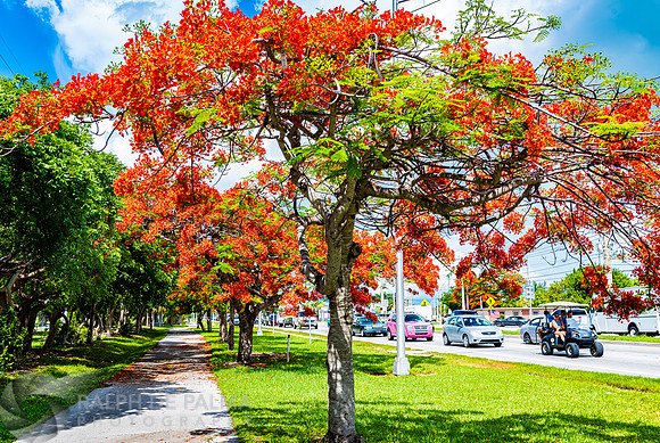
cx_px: 298
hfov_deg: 50.2
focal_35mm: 38
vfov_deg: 34.9
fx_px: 703
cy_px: 202
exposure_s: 1/100
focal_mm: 35
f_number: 7.1
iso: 64
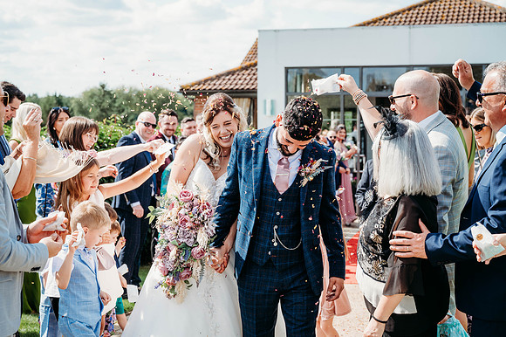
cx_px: 253
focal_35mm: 59
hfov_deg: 34.0
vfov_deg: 23.0
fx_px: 829
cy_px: 168
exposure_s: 1/800
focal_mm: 59
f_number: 5
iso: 280
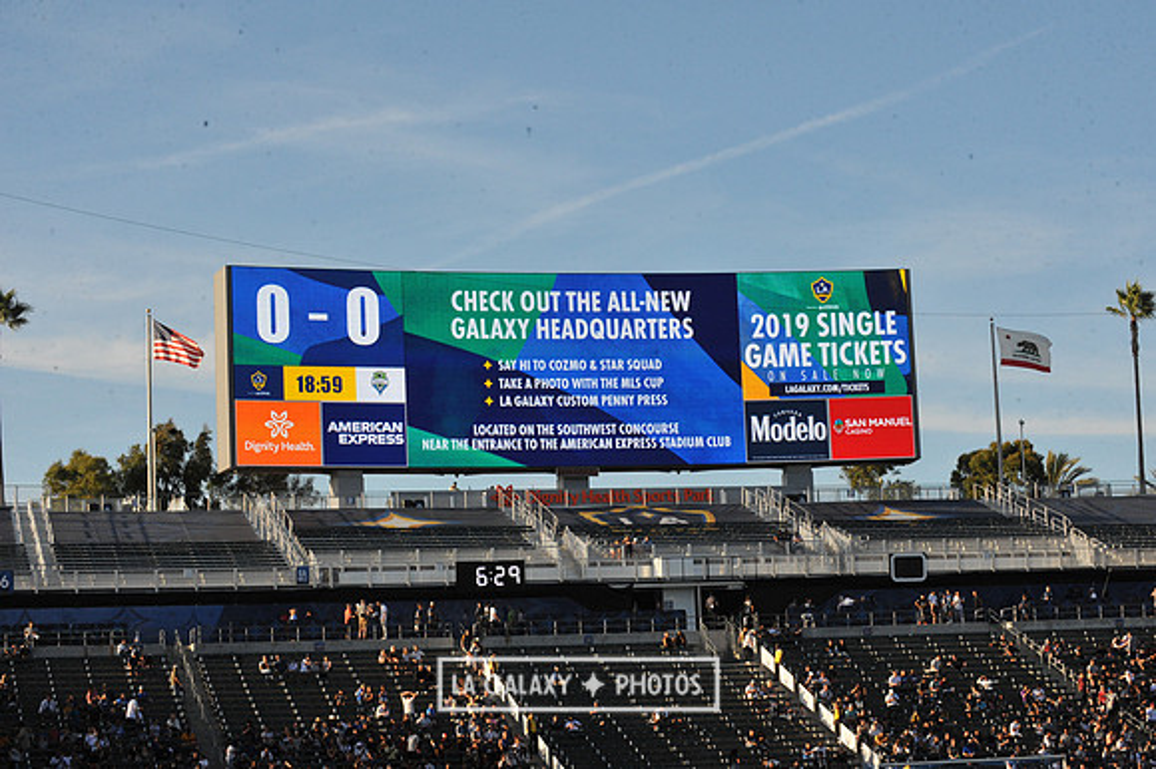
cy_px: 384
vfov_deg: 15.9
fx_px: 2760
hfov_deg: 23.7
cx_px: 578
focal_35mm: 86
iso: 1600
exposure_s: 1/1000
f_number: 16
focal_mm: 86
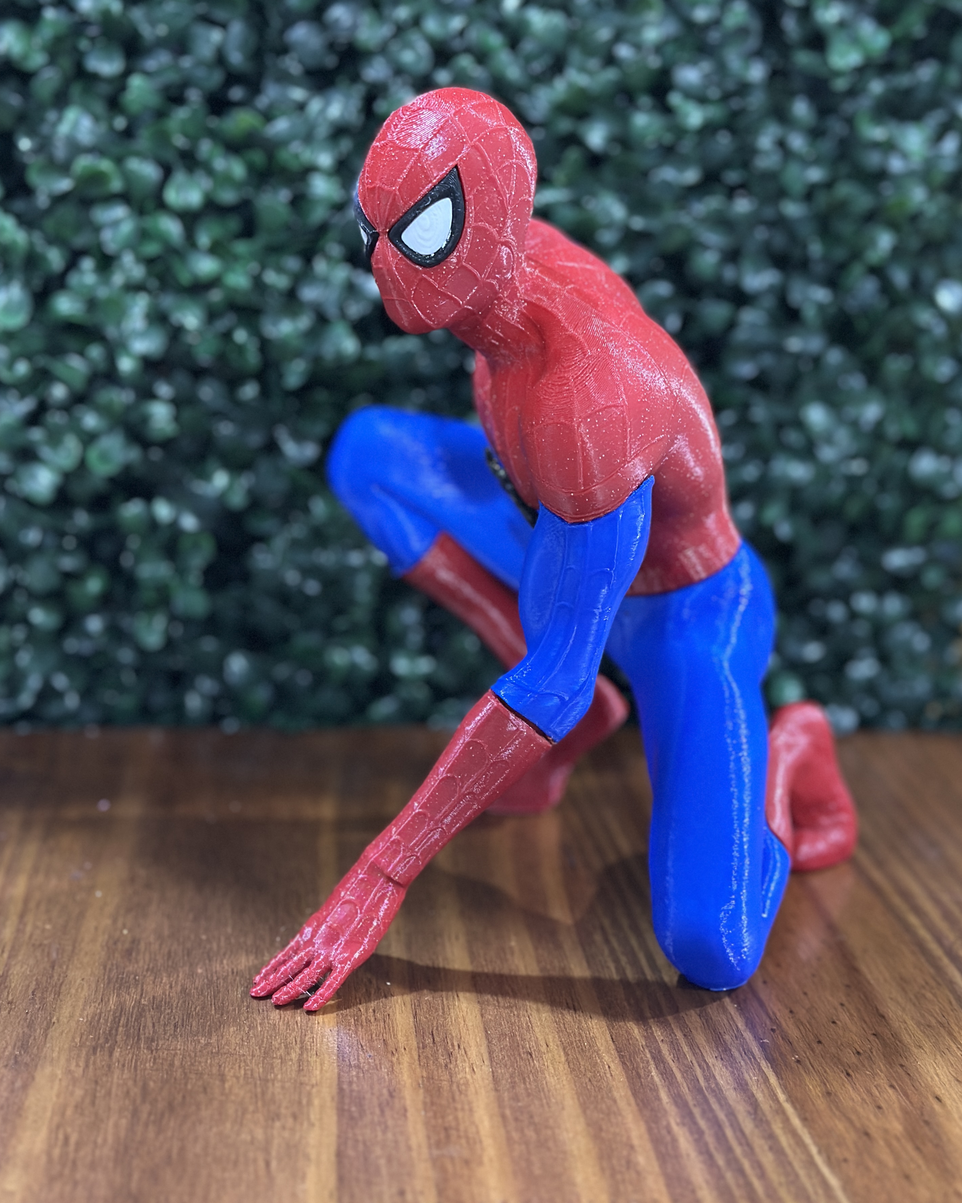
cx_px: 479
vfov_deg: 35.4
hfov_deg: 28.6
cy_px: 575
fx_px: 1886
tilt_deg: -13.1
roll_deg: -2.6
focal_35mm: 53
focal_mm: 6.86
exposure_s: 1/25
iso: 640
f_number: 1.78
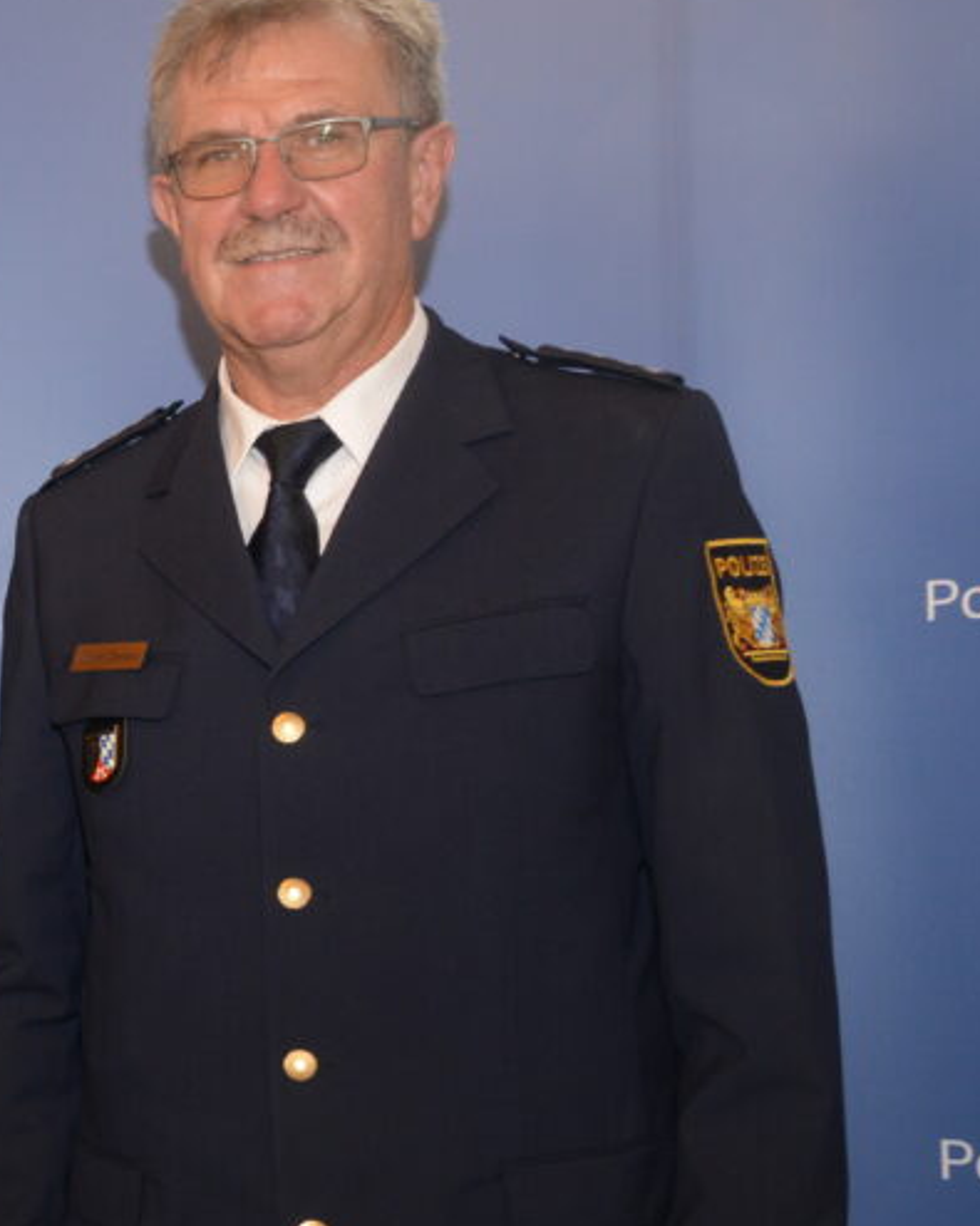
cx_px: -494
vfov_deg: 25.9
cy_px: 817
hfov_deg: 18.5
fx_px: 2647
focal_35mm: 73
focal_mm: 32
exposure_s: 1/60
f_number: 7.1
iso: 1000
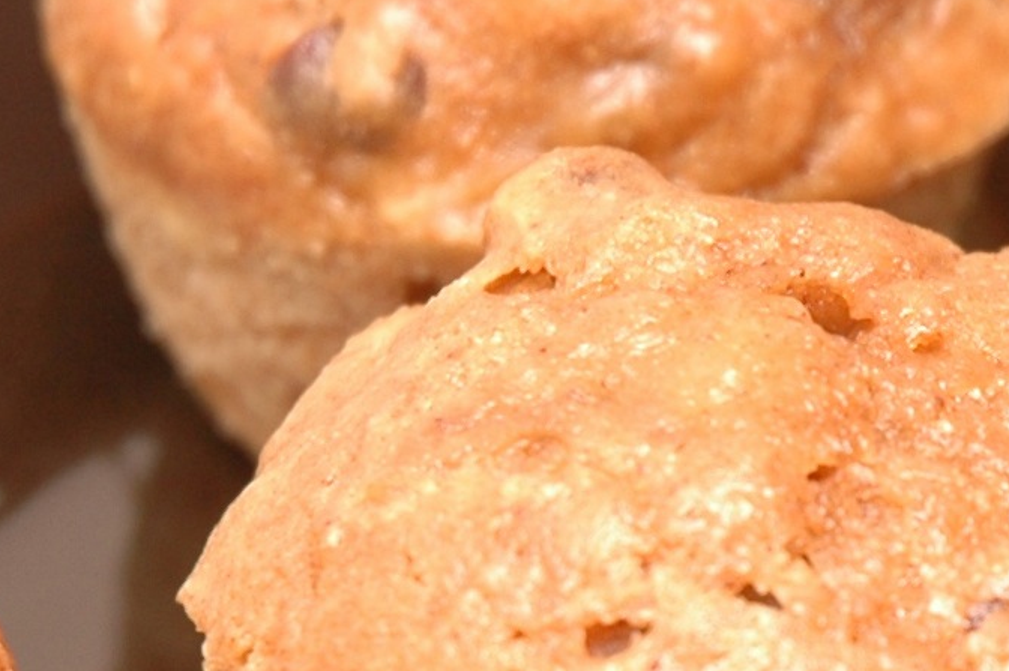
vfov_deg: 3.1
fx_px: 12217
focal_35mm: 436
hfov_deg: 4.7
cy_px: 599
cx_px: 1023
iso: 200
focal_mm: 65
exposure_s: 1/200
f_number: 4.5
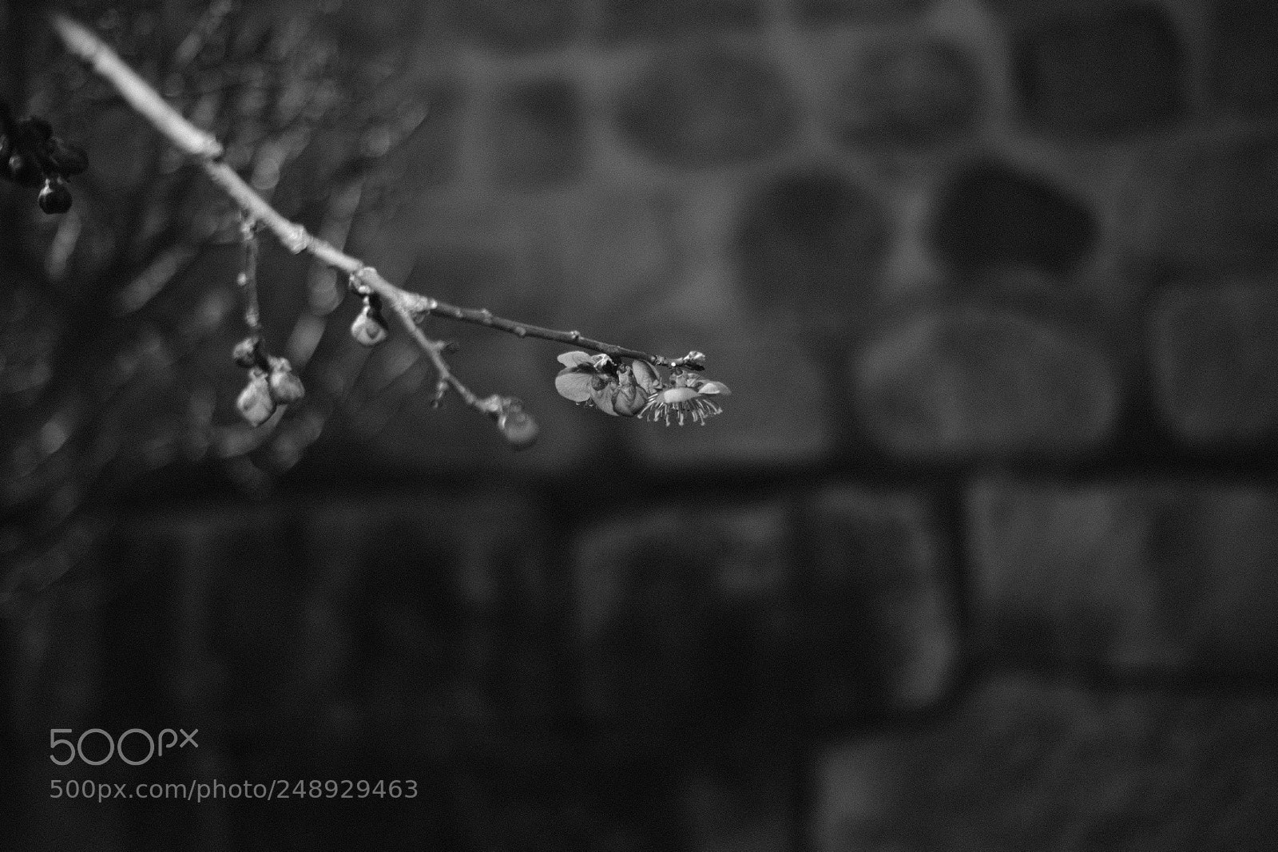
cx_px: 639
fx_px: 1243
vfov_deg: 37.9
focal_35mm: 35
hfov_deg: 54.4
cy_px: 426
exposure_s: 1/2500
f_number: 2
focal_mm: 23
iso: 100
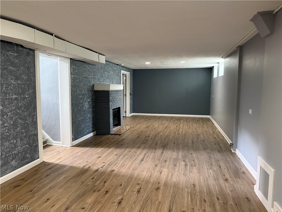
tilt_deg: -4.2
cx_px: 141
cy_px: 106
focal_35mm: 24
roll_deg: +0.5
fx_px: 196
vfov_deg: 56.8
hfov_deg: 71.6
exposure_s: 1/60
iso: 800
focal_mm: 6.76
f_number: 1.78
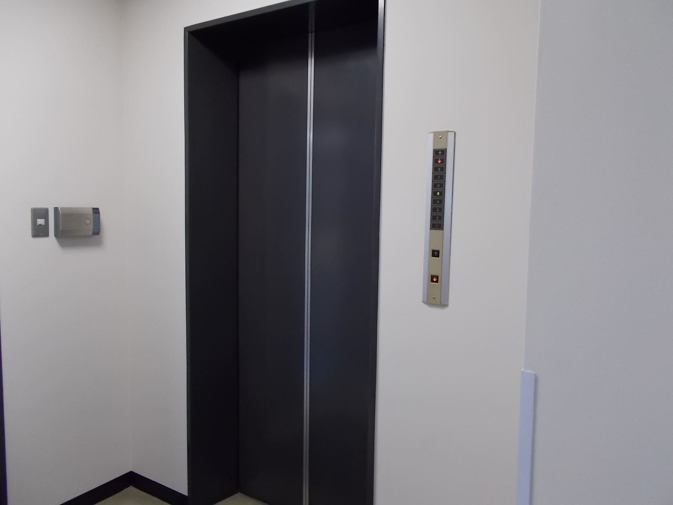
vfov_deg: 53.1
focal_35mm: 26
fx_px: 505
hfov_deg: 67.3
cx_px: 336
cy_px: 252
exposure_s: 1/25
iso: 200
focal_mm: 4.6
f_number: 3.2
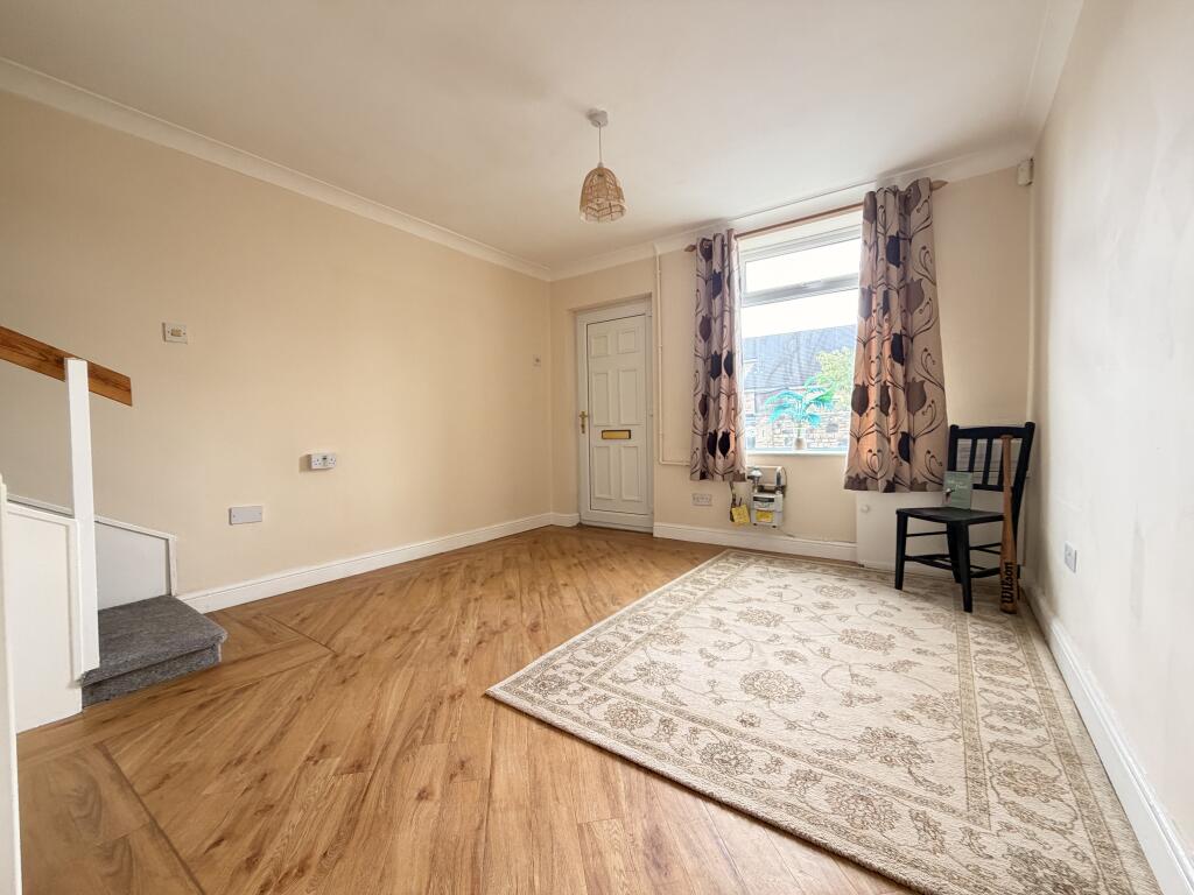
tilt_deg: -1.0
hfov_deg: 102.1
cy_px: 448
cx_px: 597
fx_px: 483
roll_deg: +0.5
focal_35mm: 14
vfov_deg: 85.7
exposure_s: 1/121
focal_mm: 2.22
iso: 250
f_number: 2.2
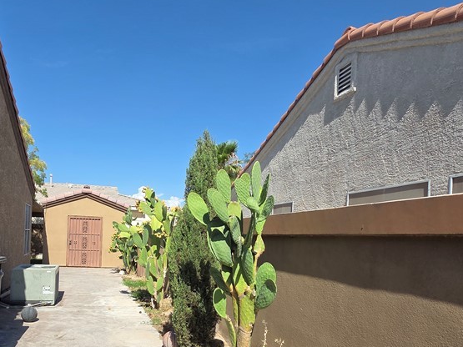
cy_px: 248
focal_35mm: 24
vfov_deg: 54.9
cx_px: 159
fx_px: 321
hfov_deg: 69.8
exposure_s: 1/1709
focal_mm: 2.2
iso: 50
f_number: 2.2
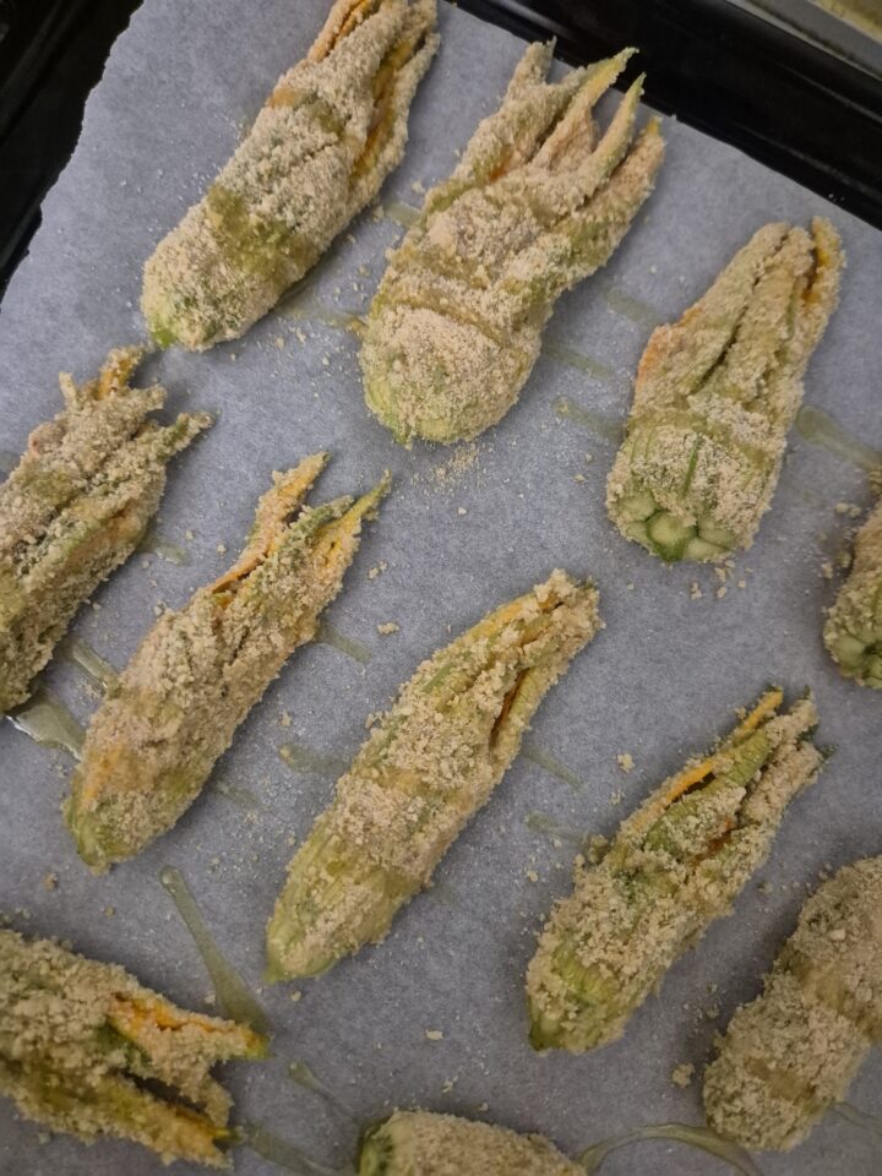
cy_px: 588
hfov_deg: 58.9
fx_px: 781
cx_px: 441
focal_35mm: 23
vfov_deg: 73.9
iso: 2000
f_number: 1.8
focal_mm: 5.4
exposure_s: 1/100
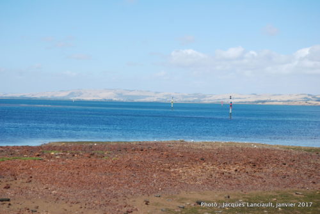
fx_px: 668
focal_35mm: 75
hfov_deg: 27.0
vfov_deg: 18.2
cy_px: 107
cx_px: 160
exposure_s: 1/250
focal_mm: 50
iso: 100
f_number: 8
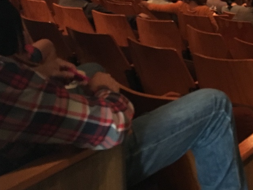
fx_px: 592
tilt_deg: -10.2
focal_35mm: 81
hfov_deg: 22.0
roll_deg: +0.3
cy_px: -11
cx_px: 317
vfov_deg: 17.7
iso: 200
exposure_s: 1/15
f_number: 2.2
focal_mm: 4.15
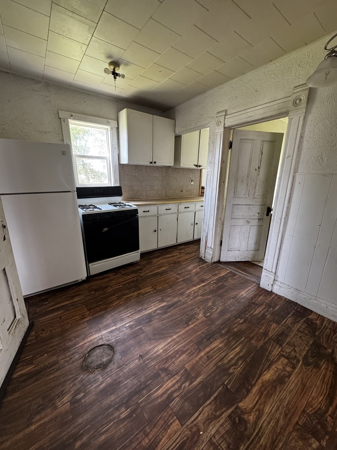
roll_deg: -0.4
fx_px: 182
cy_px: 225
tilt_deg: -14.8
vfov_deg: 102.1
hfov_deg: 85.7
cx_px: 168
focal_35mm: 14
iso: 320
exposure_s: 1/75
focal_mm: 2.22
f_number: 2.2
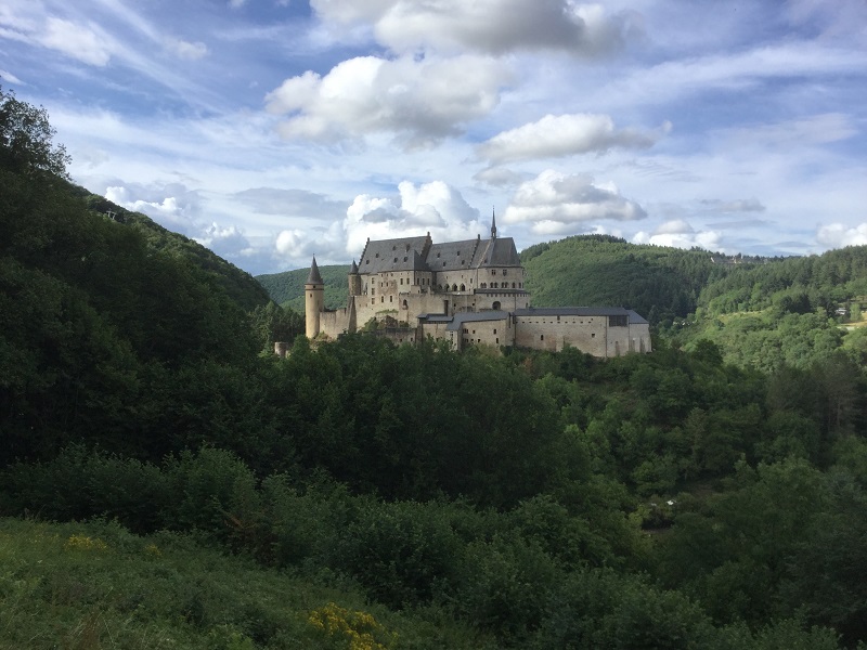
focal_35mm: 31
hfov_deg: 58.4
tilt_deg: +0.2
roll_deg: -0.4
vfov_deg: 45.4
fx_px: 776
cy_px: 325
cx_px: 434
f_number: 2.4
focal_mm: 3.3
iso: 25
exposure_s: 1/1045
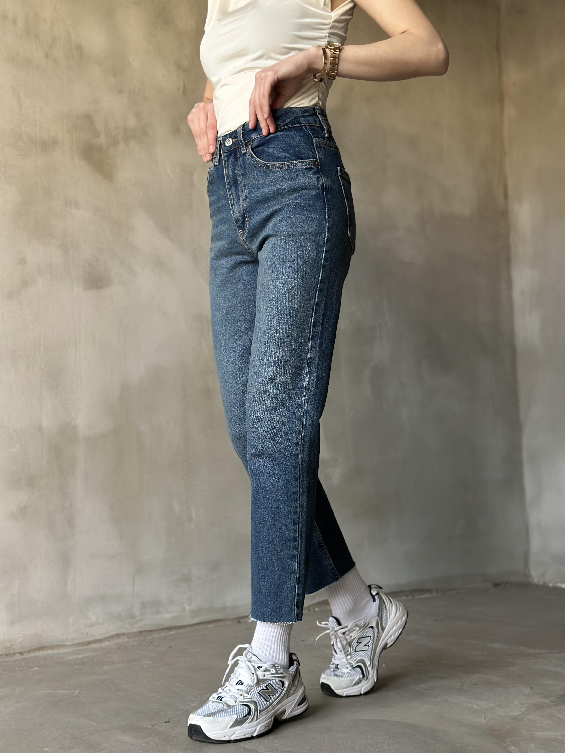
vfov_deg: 39.7
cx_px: 282
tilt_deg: +3.6
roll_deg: +0.4
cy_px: 376
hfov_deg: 30.3
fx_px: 1045
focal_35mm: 48
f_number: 1.78
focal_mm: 6.86
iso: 320
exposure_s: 1/60
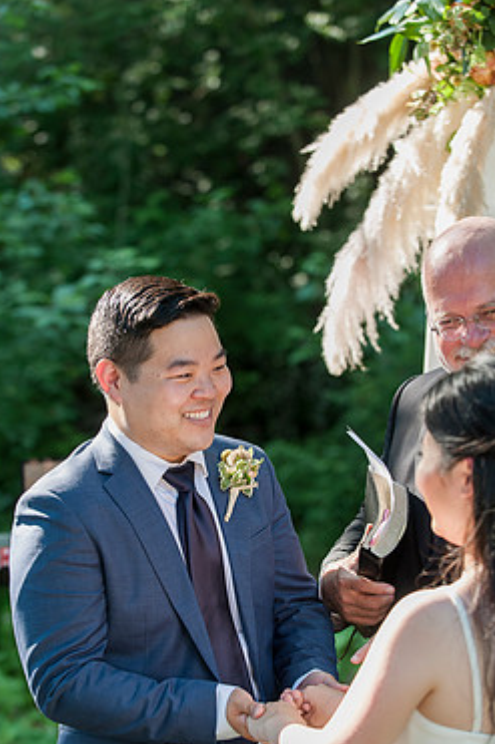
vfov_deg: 21.0
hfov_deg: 14.1
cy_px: 447
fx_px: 2002
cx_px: 254
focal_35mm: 97
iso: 800
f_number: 3.5
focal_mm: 80
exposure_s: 1/800
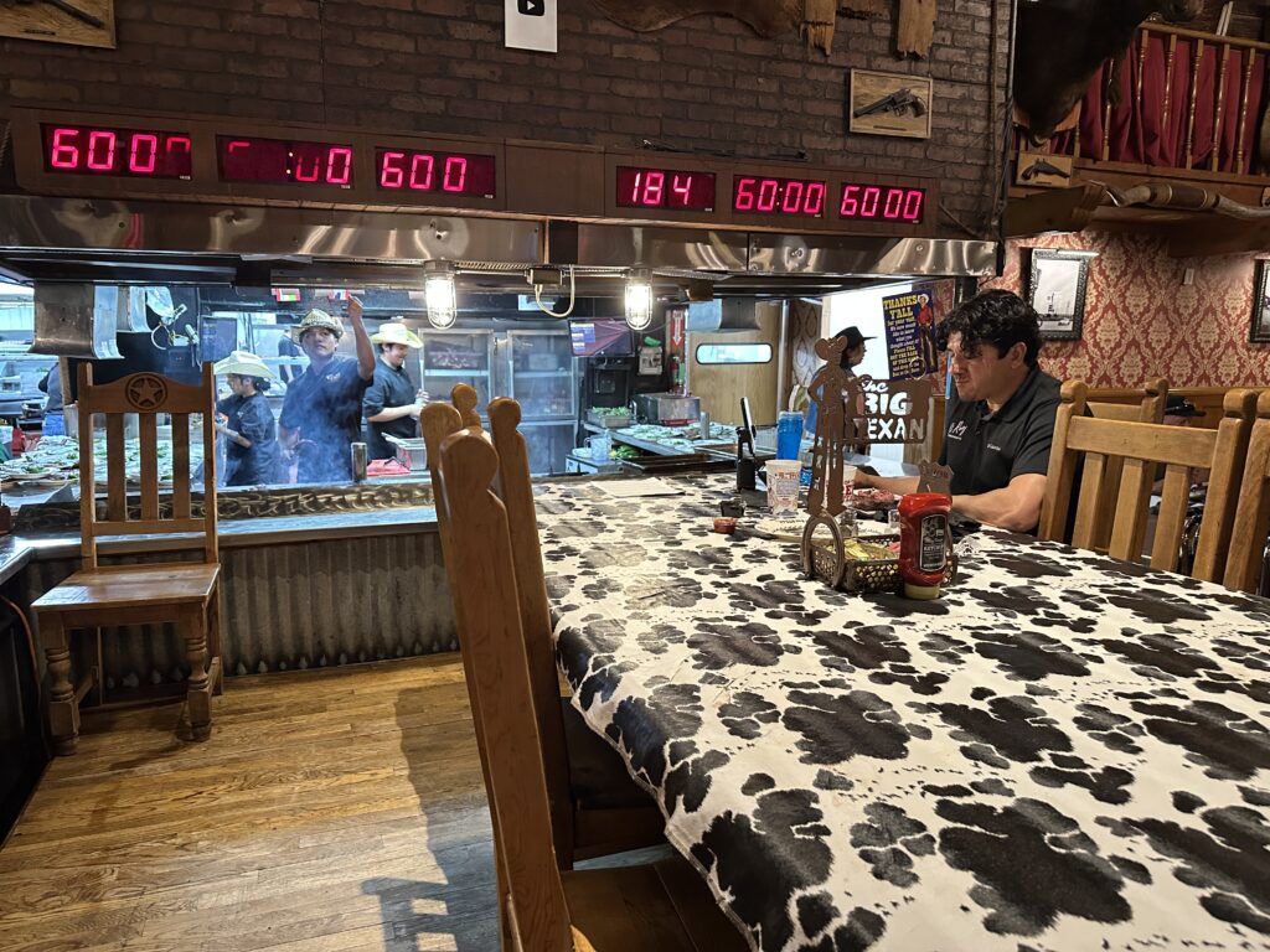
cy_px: 476
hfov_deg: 71.6
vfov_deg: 56.8
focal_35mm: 24
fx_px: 881
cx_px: 635
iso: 500
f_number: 1.78
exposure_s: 1/60
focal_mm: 6.86
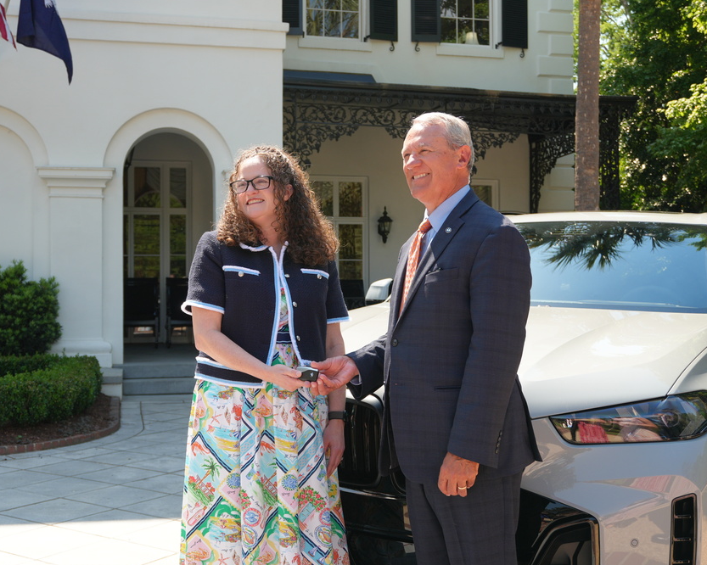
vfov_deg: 33.4
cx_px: 357
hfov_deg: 41.2
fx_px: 941
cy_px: 284
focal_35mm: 45
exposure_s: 1/160
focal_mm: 26
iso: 160
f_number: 4.5
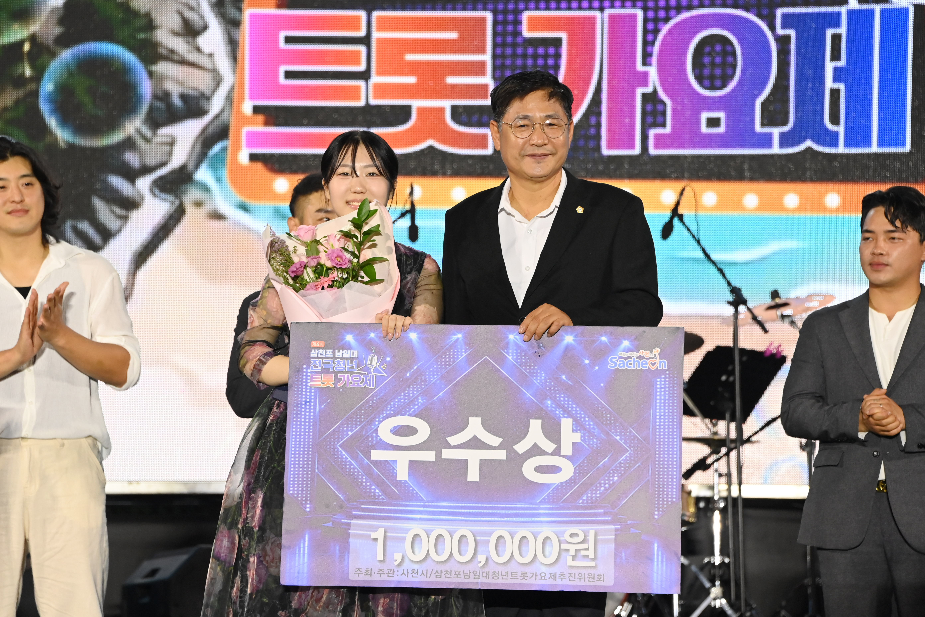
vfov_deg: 7.6
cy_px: 308
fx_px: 4625
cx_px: 462
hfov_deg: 11.4
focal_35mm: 180
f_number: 6.3
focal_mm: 180
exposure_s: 1/250
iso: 3200
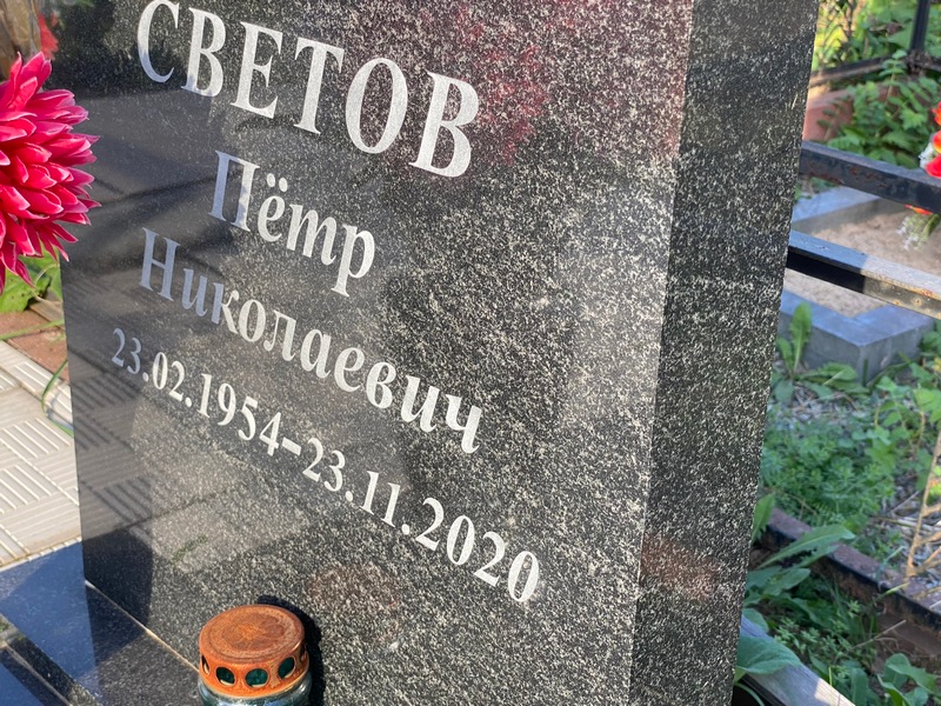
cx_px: 470
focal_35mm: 52
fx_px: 1414
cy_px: 353
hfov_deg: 36.8
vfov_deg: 28.0
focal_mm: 6
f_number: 2
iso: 20
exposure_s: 1/228
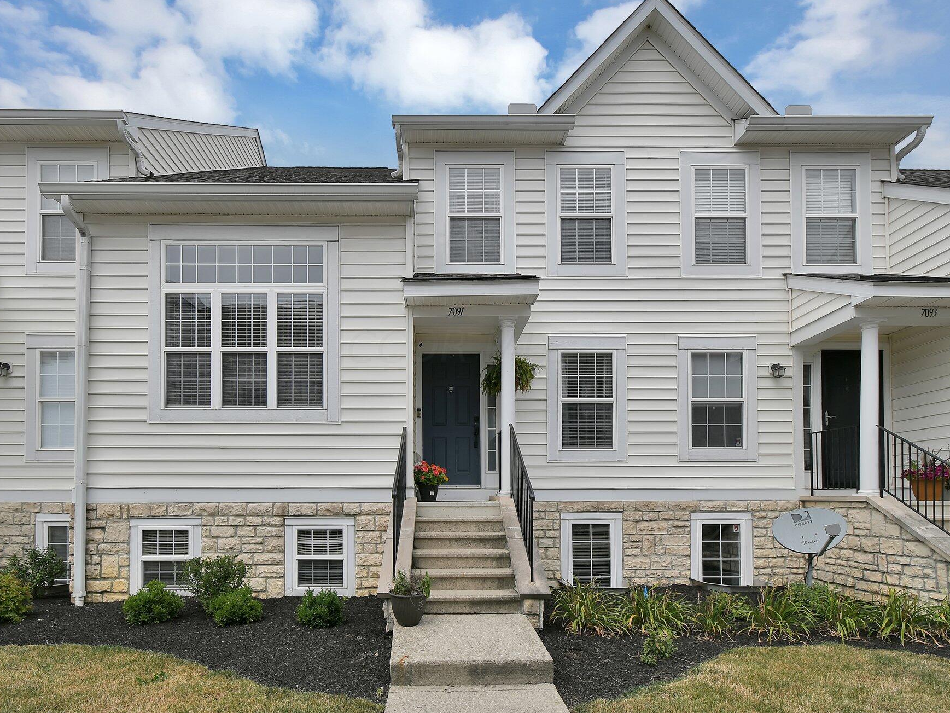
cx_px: 459
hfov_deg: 91.0
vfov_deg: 74.7
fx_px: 467
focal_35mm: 17
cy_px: 346
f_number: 7.1
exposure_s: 1/250
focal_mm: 10
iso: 50
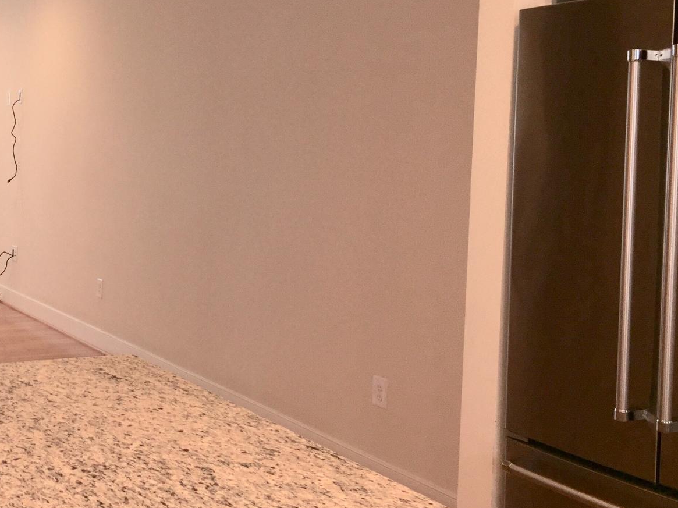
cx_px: 104
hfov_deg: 35.8
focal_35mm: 51
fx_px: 999
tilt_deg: -3.3
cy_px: 190
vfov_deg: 28.4
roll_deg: -2.3
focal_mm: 4.15
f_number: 2.2
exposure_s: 1/48
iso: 32
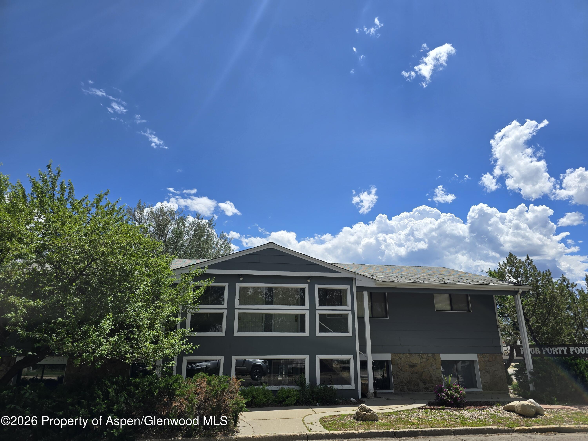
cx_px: 294
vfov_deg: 58.9
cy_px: 220
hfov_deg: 73.9
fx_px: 391
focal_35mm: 23
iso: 12
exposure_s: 1/1126
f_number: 1.7
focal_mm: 6.3
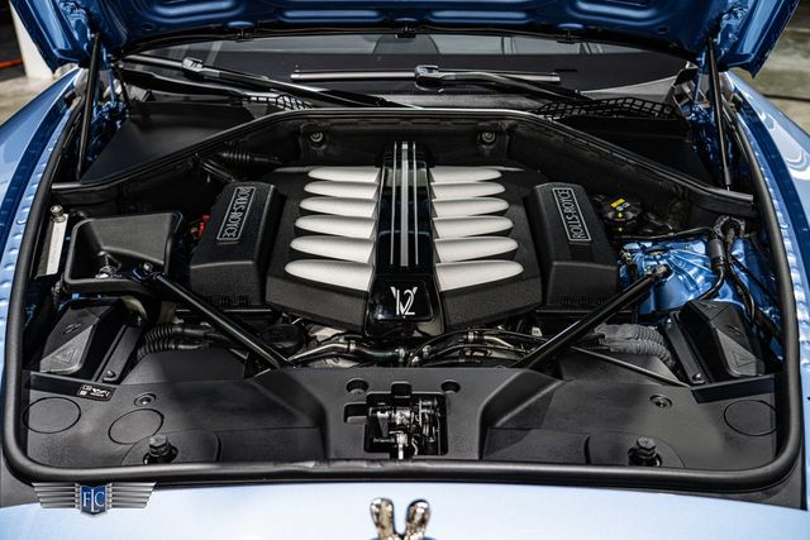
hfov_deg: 54.4
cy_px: 270
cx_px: 405
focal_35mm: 35
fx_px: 788
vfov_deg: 37.9
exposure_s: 1/60
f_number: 4
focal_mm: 35
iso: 1600
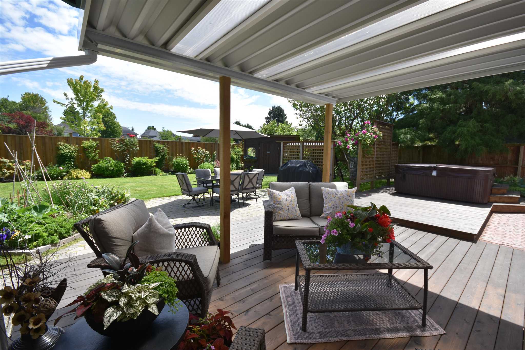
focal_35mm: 15
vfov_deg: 77.3
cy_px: 175
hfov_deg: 100.4
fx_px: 219
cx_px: 262
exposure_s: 1/500
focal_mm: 10
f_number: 8
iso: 320
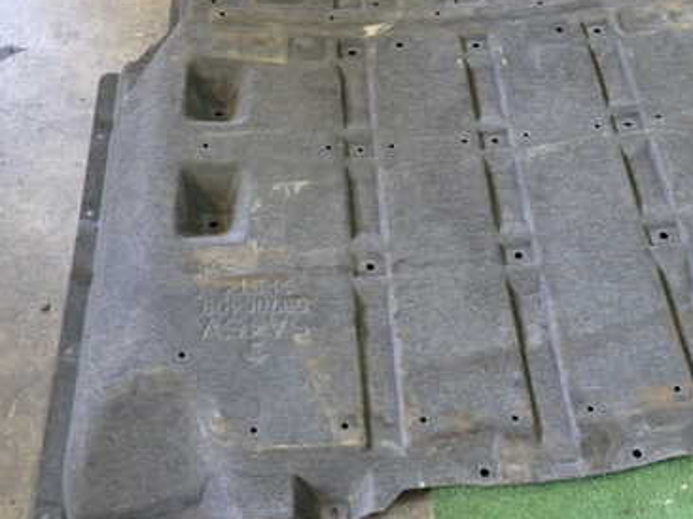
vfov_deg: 35.0
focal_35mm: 41
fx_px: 820
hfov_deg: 45.1
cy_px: 222
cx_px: 462
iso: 400
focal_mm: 4.5
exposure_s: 1/30
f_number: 2
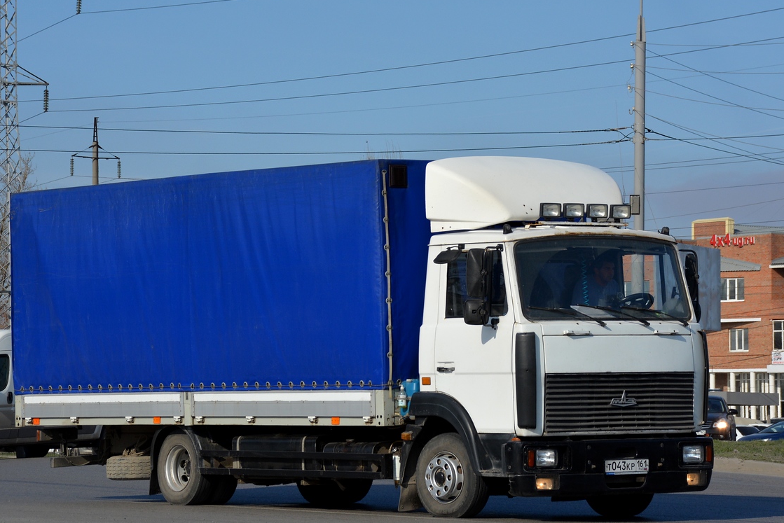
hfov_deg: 17.0
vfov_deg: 11.4
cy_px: 272
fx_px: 2626
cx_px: 388
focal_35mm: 121
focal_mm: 75
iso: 400
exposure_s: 1/2000
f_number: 7.1
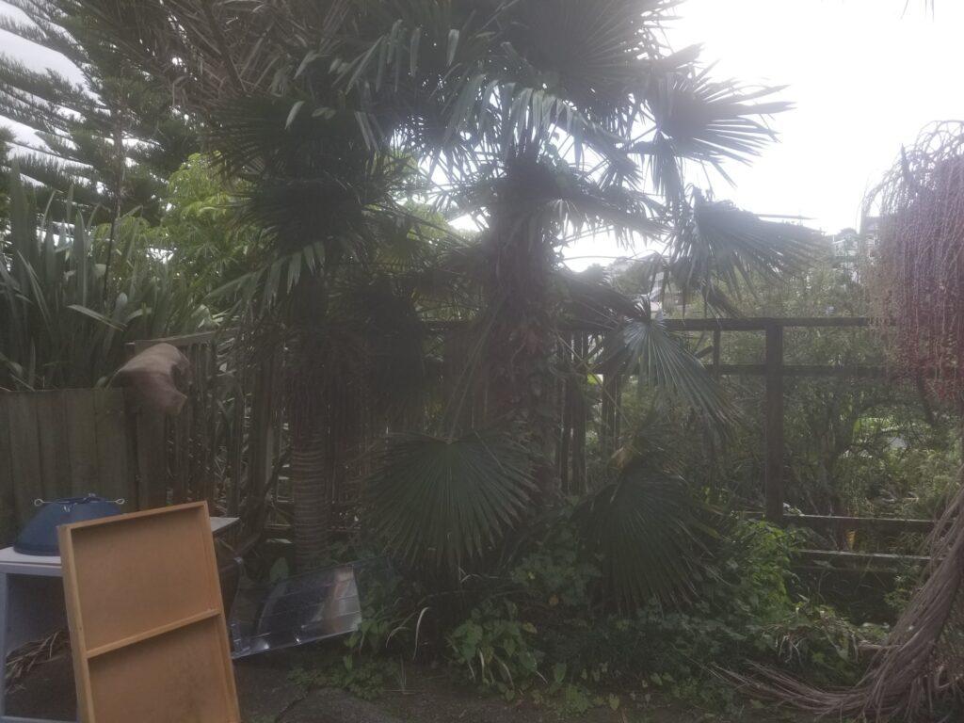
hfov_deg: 67.3
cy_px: 362
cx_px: 482
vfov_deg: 53.1
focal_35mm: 26
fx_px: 724
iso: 50
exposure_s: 1/512
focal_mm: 4.25
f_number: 1.7
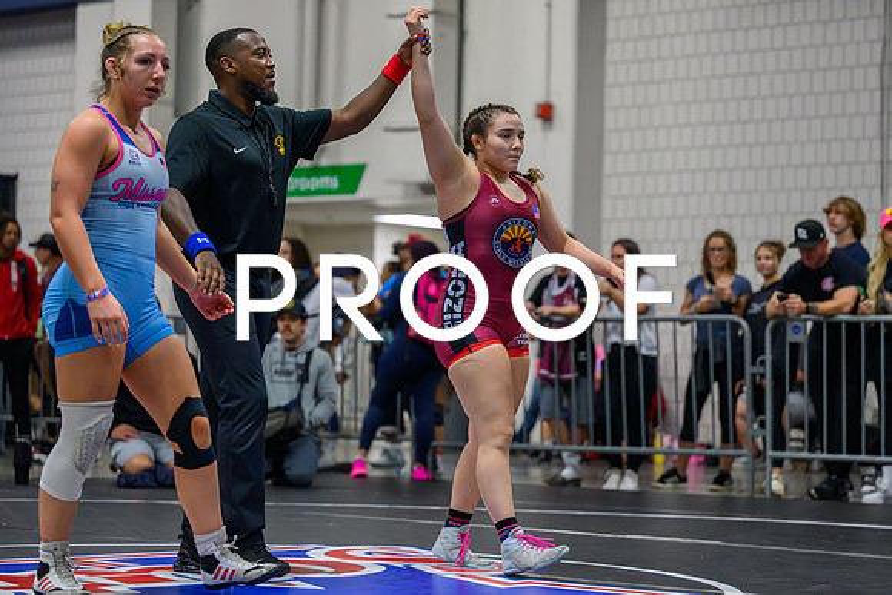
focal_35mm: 100
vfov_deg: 13.7
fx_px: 2471
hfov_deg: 20.5
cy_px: 287
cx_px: 465
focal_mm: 95
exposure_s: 1/800
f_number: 2.8
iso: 10000
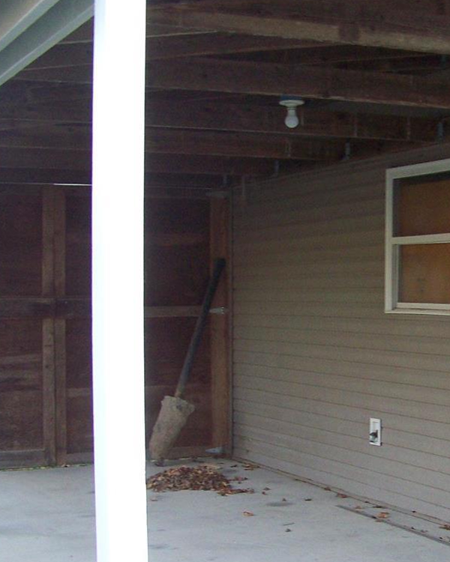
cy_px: 381
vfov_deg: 25.2
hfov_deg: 20.1
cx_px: 386
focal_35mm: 75
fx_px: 1249
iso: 125
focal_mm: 5.85
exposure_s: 1/30
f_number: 2.8
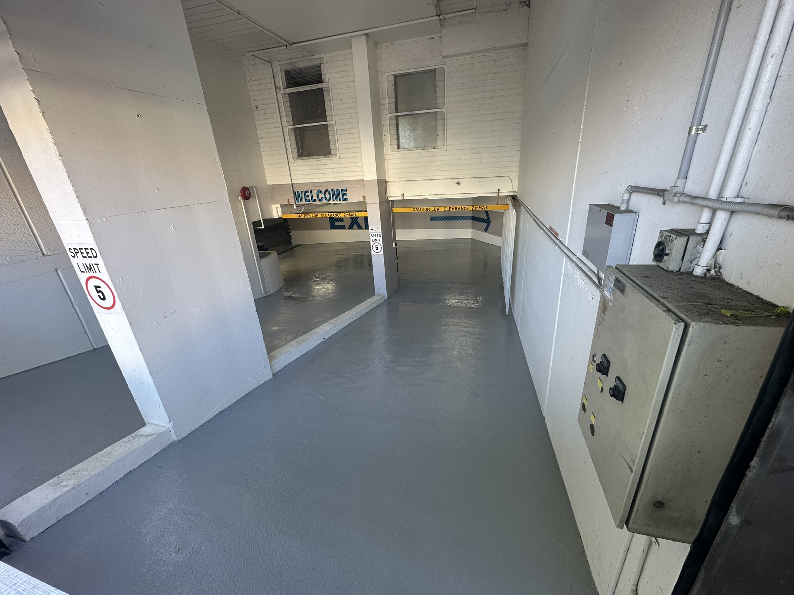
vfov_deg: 85.7
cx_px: 397
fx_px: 321
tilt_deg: -22.3
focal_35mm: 14
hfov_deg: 102.1
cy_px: 298
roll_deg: +3.7
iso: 80
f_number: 2.2
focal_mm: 2.22
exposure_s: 1/100
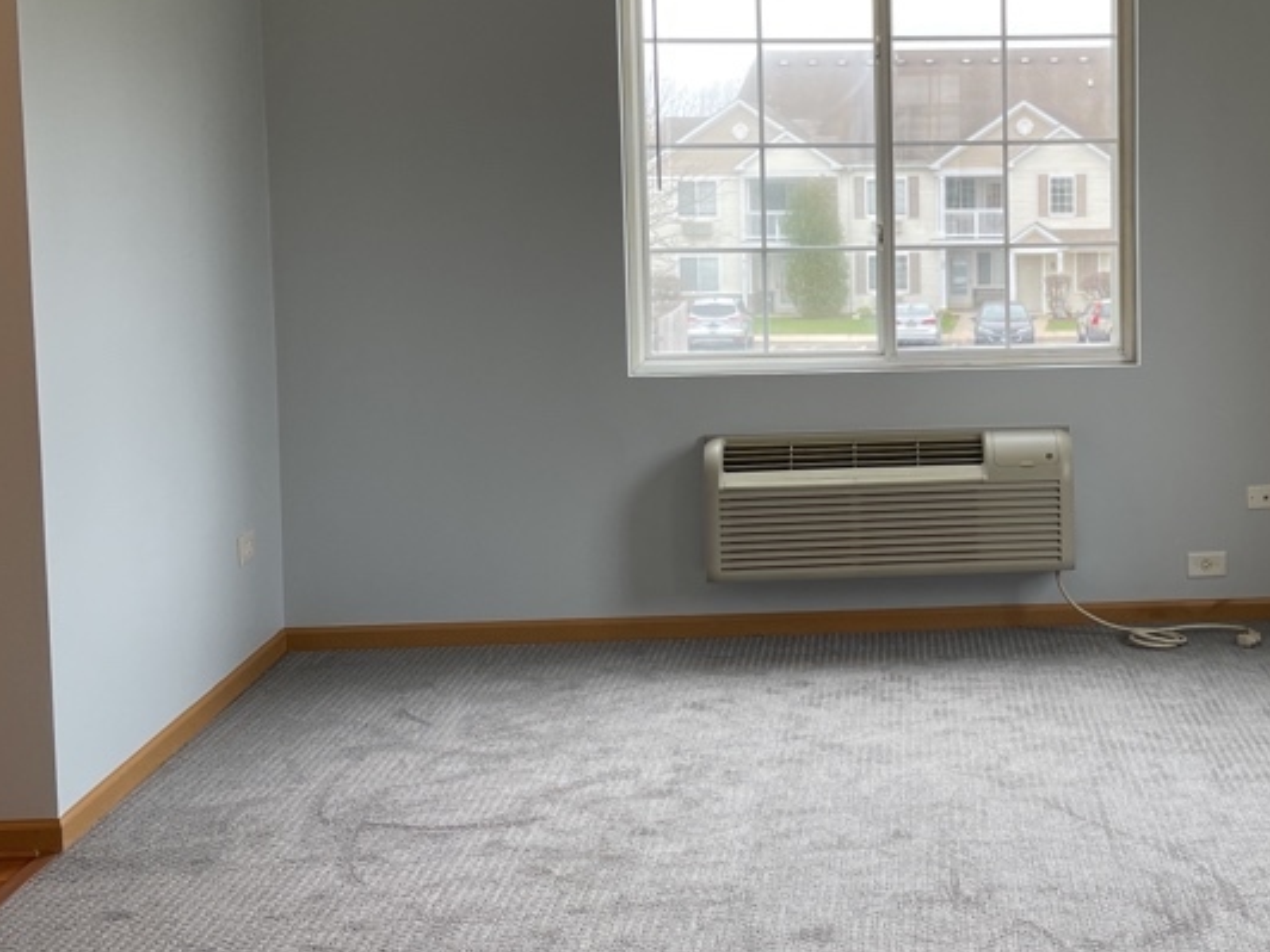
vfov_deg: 28.8
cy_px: 289
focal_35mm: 50
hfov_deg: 36.8
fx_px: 1834
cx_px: 1019
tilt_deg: -4.0
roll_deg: +0.6
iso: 50
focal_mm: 5.1
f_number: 1.6
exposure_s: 1/121
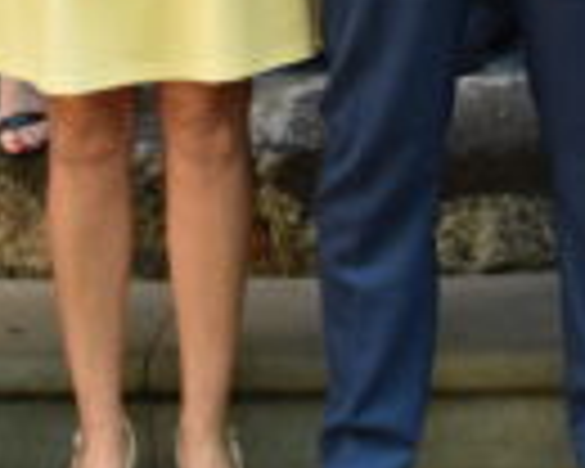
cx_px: 468
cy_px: -457
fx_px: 2891
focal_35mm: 167
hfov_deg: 11.5
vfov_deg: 8.8
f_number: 5
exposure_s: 1/100
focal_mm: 20
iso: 400
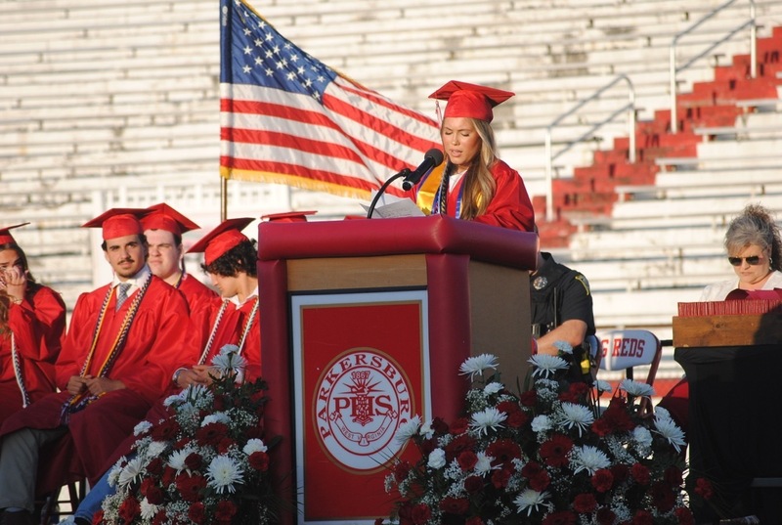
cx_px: 391
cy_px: 262
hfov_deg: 6.9
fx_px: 6530
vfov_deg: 4.6
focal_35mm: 300
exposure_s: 1/640
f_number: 5.6
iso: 200
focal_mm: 200
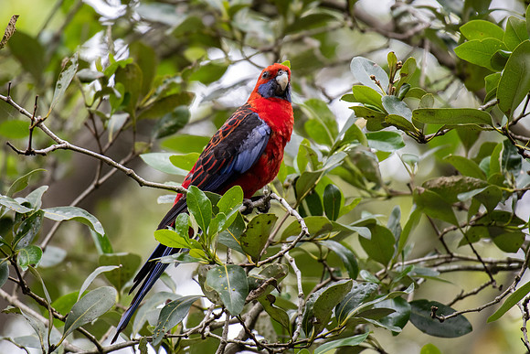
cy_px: 152
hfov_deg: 2.8
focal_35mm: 743
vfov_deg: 1.9
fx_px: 10943
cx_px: 228
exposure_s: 1/200
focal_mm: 500
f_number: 5.6
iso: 900
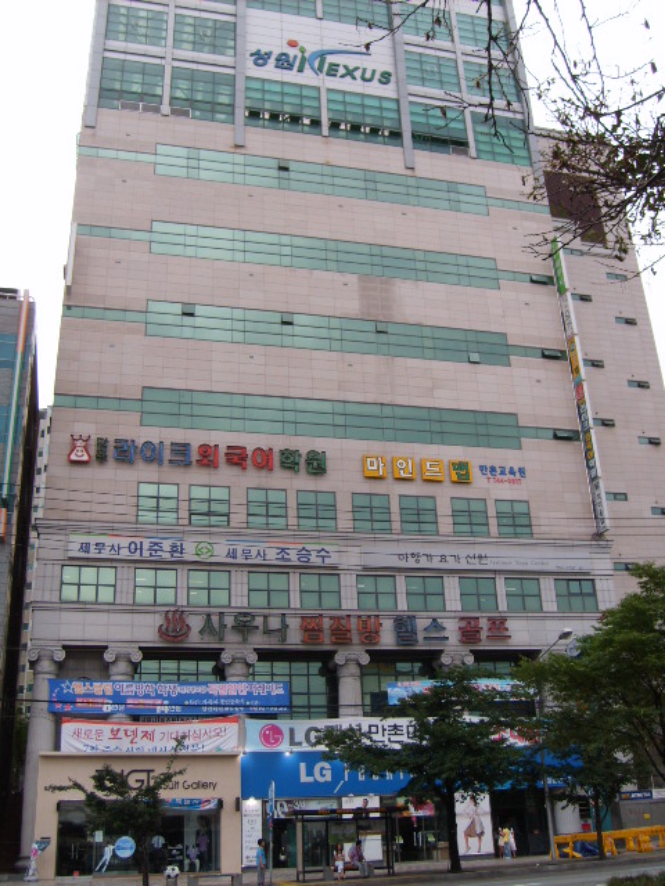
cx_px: 332
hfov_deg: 40.7
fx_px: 897
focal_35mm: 35
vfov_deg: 52.6
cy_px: 443
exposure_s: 1/250
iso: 50
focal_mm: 5.8
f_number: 2.8
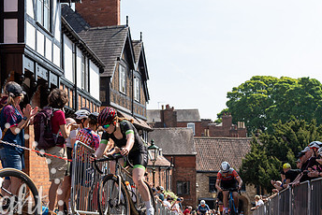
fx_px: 573
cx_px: 121
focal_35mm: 64
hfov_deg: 31.3
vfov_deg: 21.1
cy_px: 157
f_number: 3.5
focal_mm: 38
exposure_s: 1/2500
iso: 160
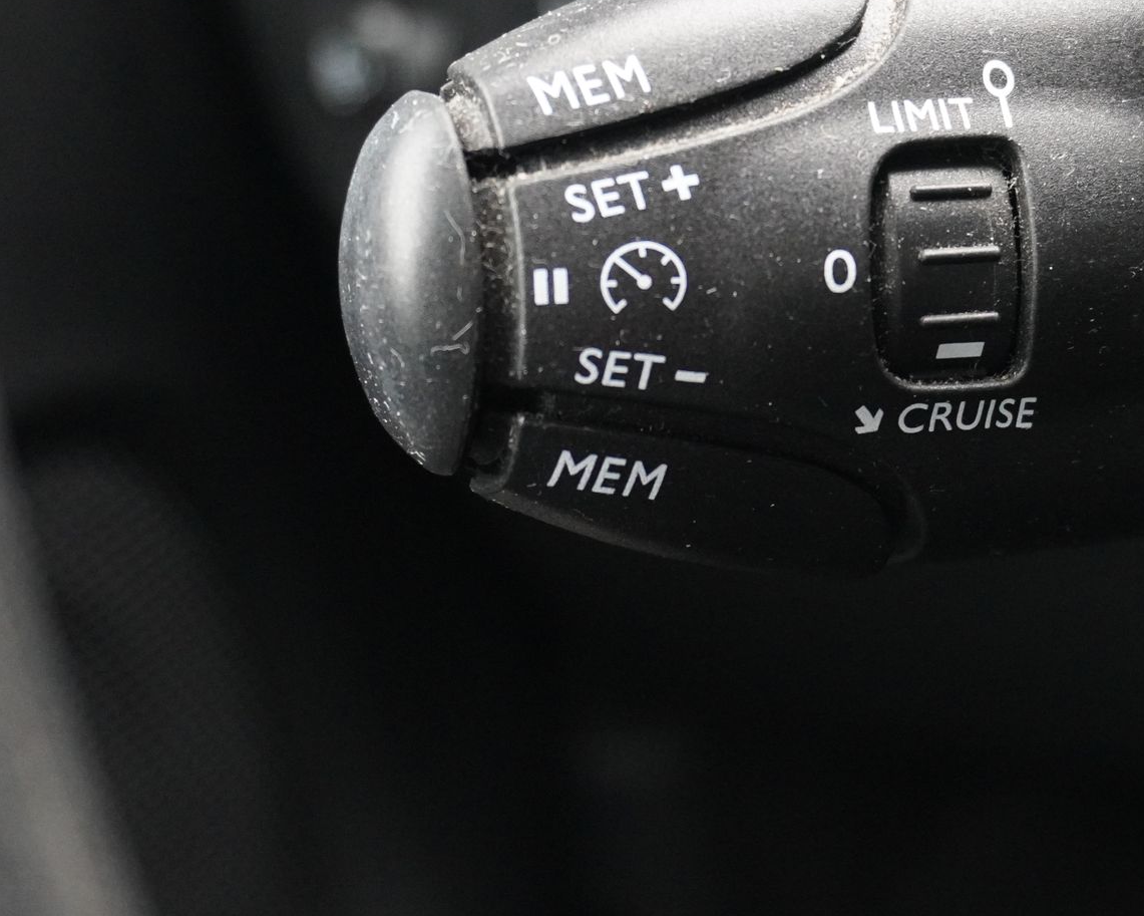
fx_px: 2675
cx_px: 986
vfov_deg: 19.4
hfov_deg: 23.6
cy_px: 351
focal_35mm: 79
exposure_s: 1/50
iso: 4000
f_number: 5
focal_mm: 32
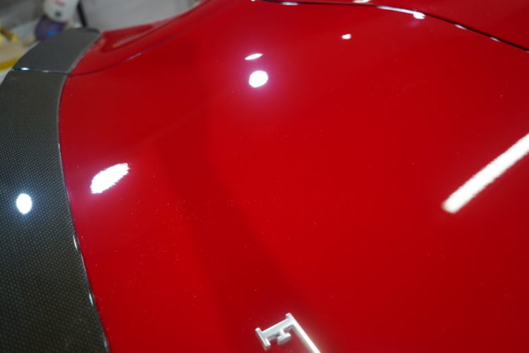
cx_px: 264
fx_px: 455
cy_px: 176
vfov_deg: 42.3
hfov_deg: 60.3
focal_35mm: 31
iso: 1000
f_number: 4.5
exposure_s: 1/60
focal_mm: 31
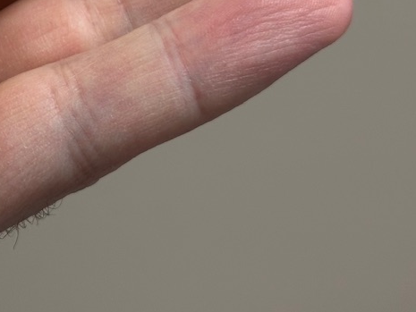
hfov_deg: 14.2
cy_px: -82
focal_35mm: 132
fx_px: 1587
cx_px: -154
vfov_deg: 11.0
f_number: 1.78
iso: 80
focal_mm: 6.86
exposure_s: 1/121
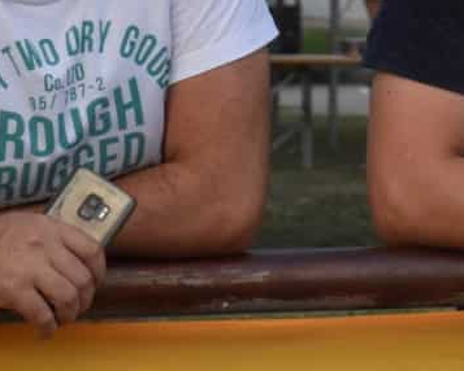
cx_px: 608
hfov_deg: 3.4
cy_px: -153
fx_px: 7901
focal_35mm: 575
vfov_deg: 2.7
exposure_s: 1/500
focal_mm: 90
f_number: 11
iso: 1600
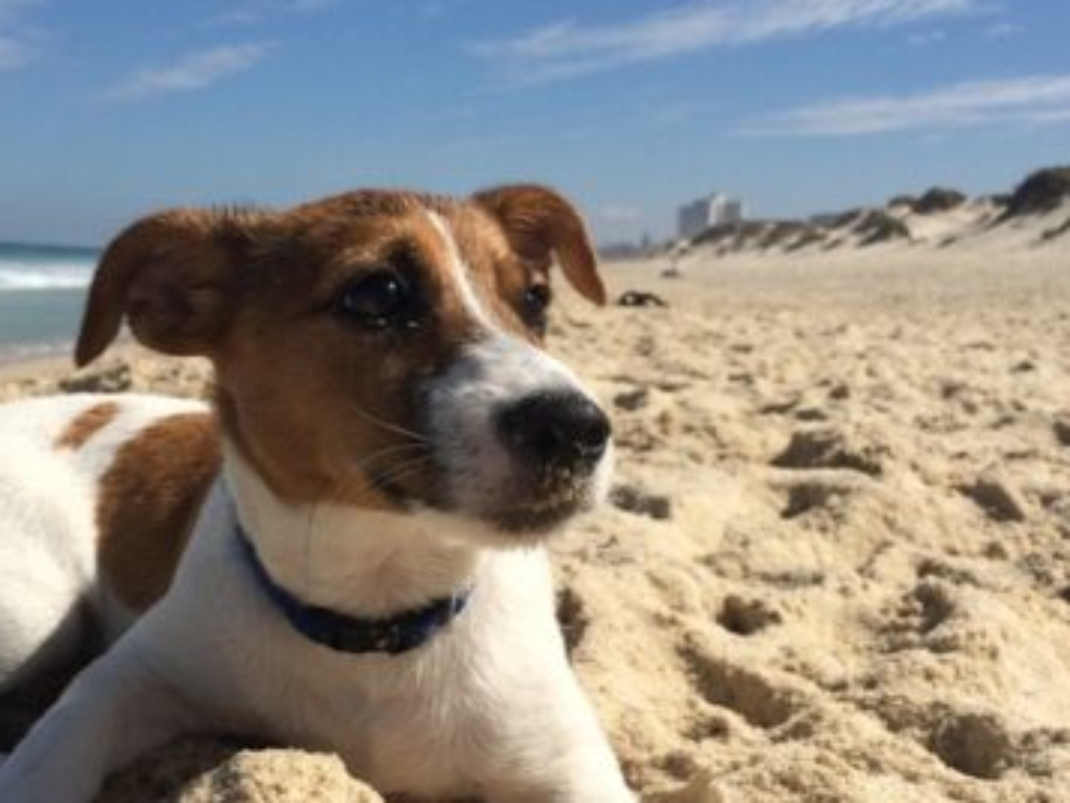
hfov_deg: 36.7
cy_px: 455
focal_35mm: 52
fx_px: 1608
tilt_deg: -9.1
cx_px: 453
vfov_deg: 28.0
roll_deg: -3.5
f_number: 2.2
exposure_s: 1/5128
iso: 32
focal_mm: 4.15
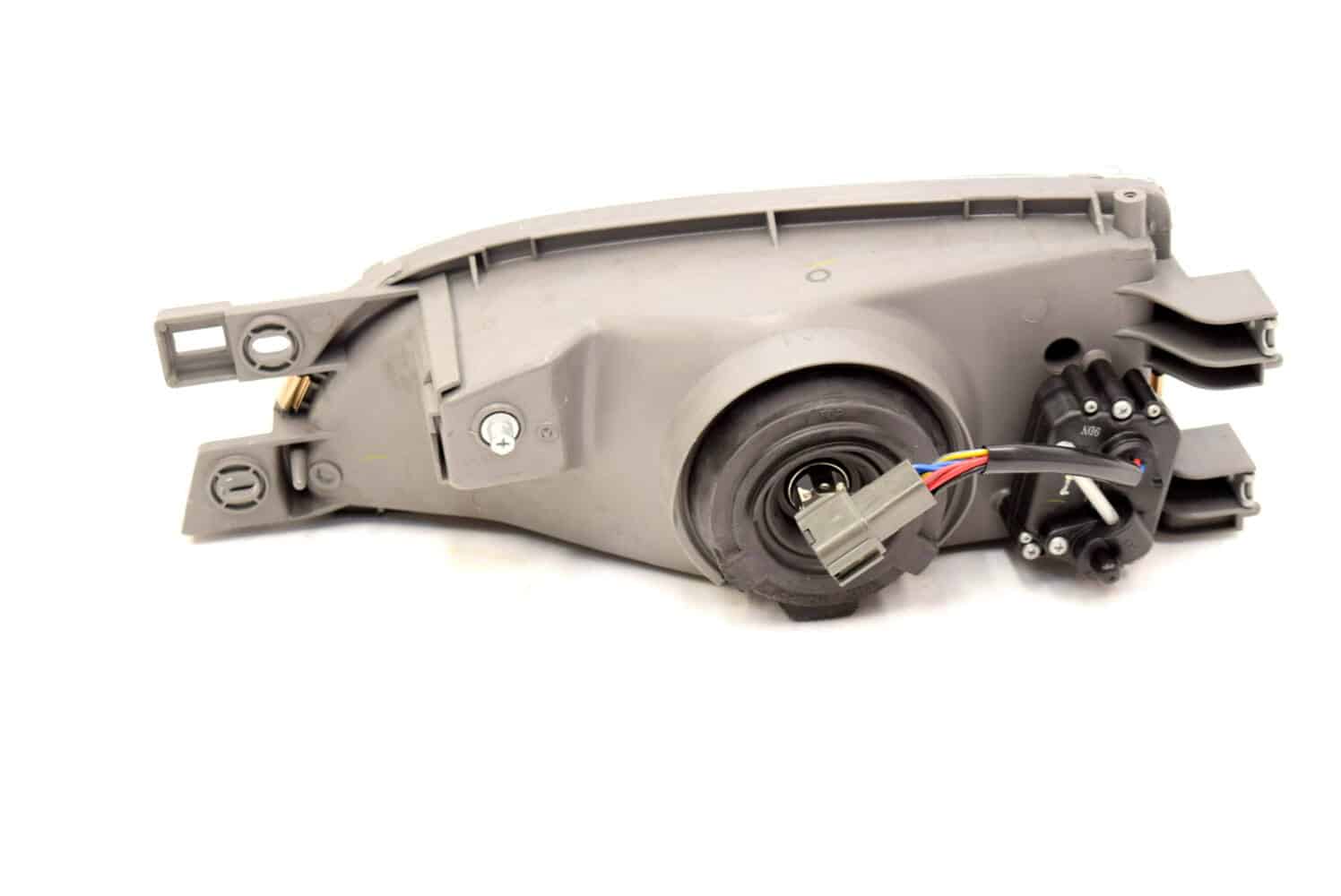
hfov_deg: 29.2
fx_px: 2572
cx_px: 670
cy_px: 448
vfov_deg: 19.8
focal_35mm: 69
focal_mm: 46
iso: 400
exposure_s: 1/80
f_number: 5
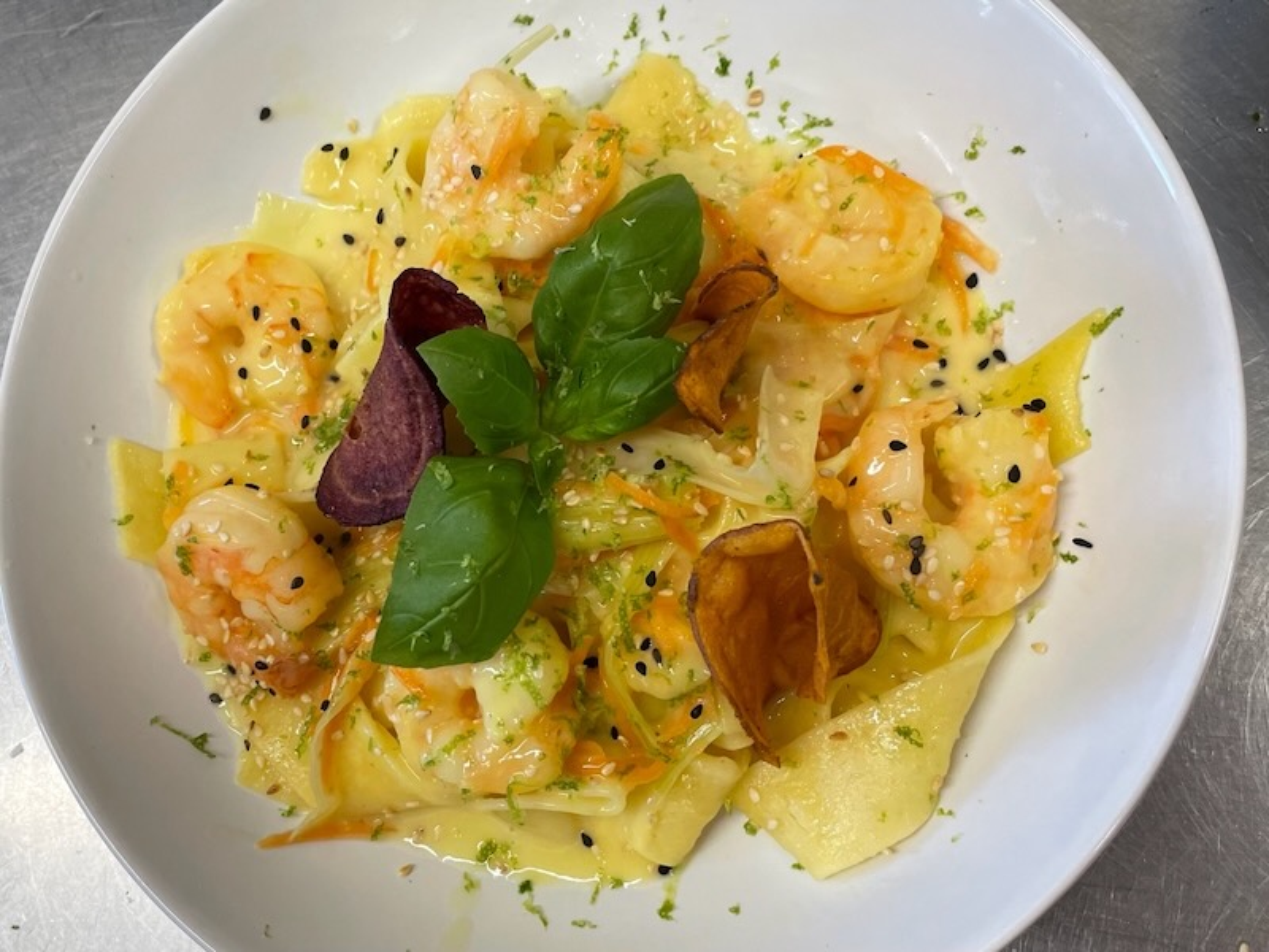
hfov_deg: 67.3
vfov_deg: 53.1
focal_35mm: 26
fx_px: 953
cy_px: 476
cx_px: 634
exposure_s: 1/121
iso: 125
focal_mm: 4.2
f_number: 1.6
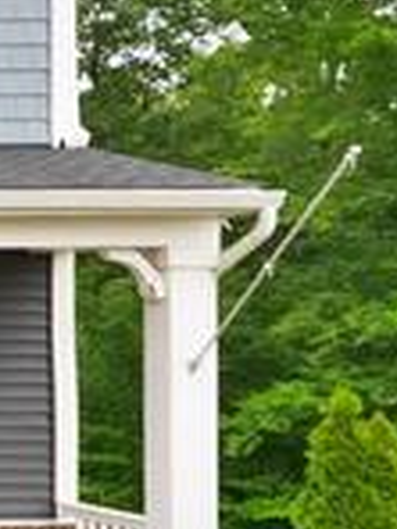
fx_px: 1713
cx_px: -1069
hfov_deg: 8.6
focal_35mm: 112
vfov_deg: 17.6
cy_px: 270
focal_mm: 12
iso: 2000
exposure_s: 1/500
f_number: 8
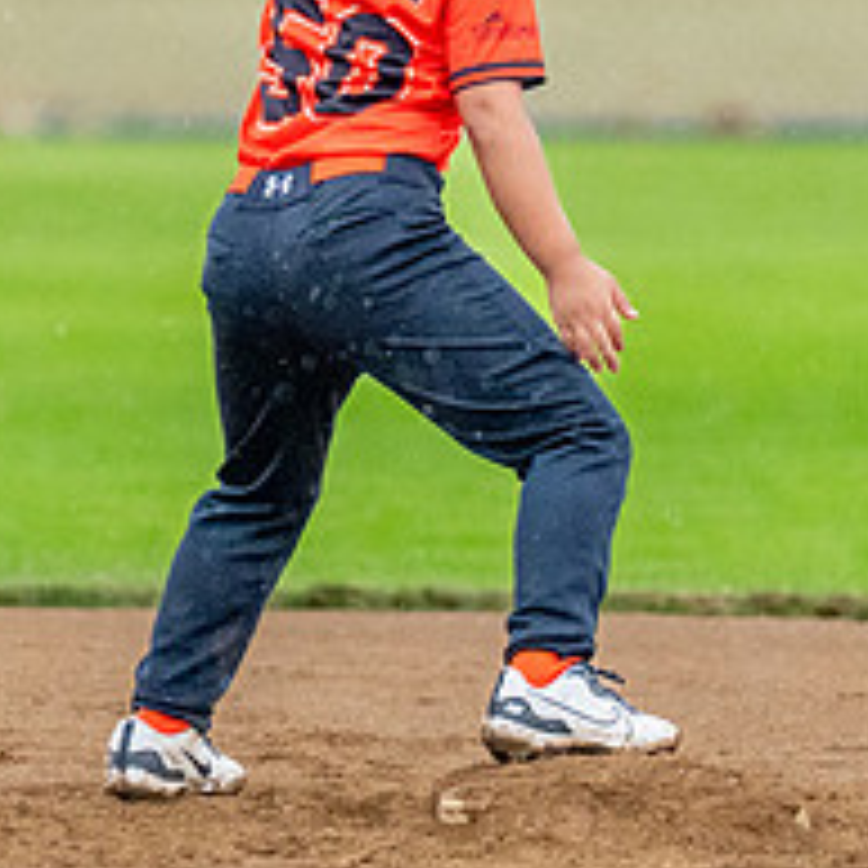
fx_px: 27405
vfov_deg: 1.8
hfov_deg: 1.8
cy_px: 235
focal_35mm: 966
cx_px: 219
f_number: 2.8
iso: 2000
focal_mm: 200
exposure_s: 1/1000
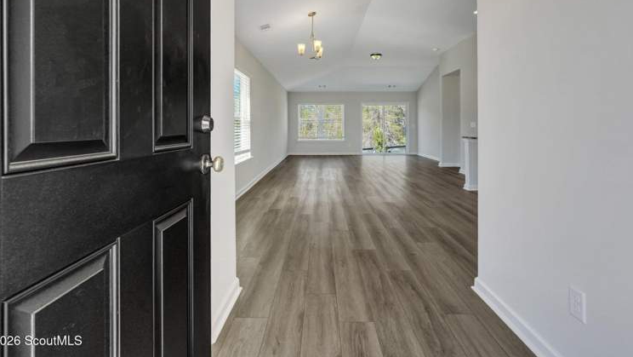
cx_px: 322
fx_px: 302
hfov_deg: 92.6
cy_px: 135
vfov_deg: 60.3
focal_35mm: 18
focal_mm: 16
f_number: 10
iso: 100
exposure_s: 1/13
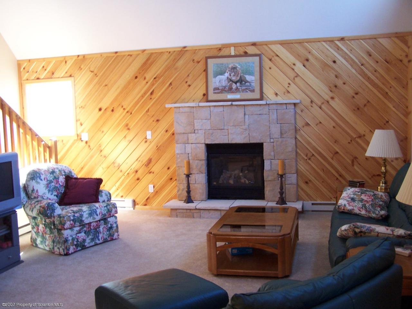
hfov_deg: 49.0
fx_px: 452
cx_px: 206
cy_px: 154
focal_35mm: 38
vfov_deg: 37.7
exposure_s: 1/8
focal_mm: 6.3
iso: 140
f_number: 2.8
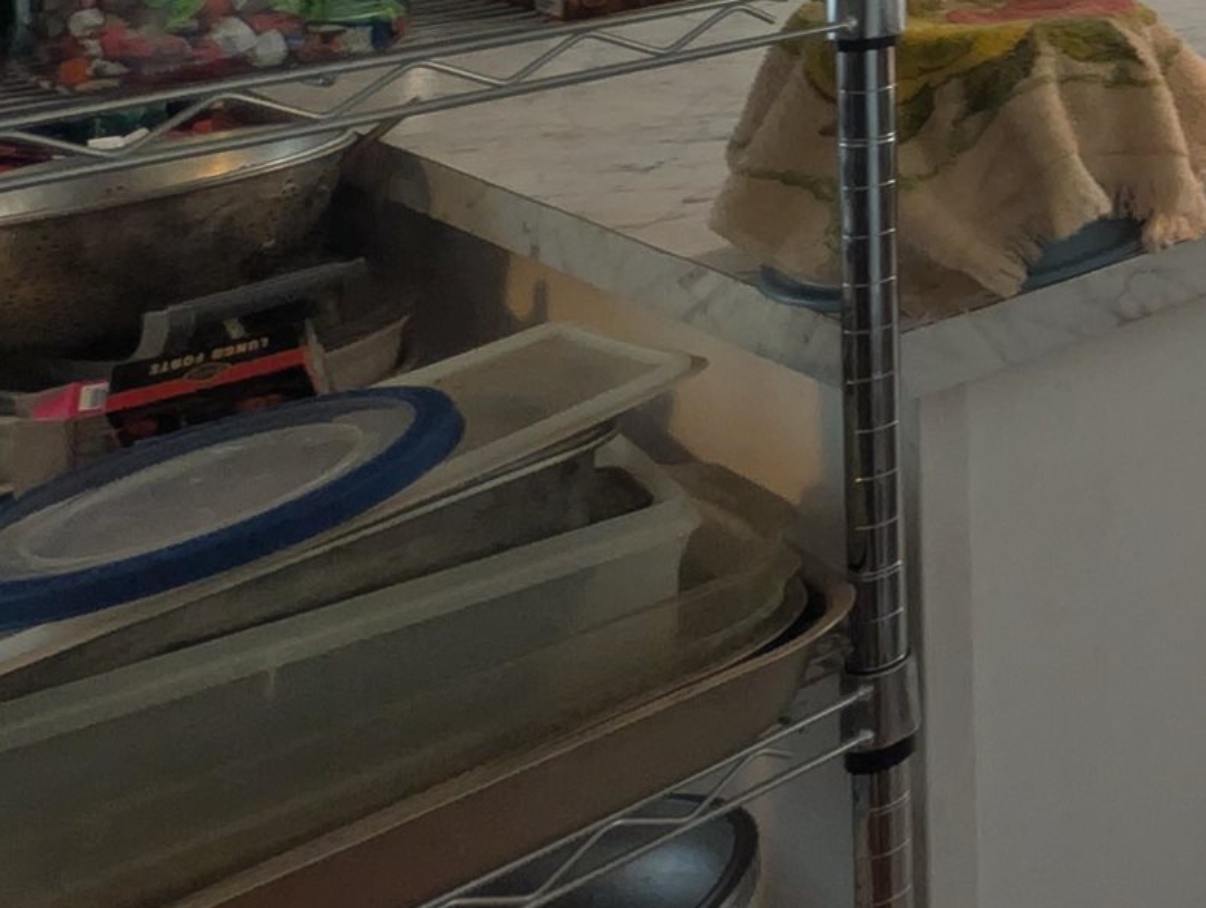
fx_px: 1640
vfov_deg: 25.2
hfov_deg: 22.4
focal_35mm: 47
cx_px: 2174
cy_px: -374
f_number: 1.7
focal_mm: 2.02
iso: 60
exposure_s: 1/40
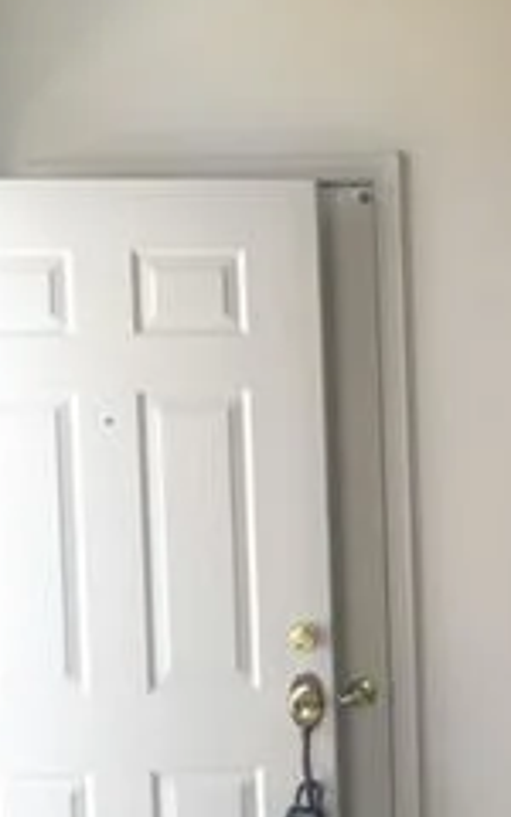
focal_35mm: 77
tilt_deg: -1.3
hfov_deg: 16.0
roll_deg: -0.7
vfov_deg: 26.7
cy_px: 545
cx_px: 671
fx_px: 1716
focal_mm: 4.15
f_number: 2.2
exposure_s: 1/120
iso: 50
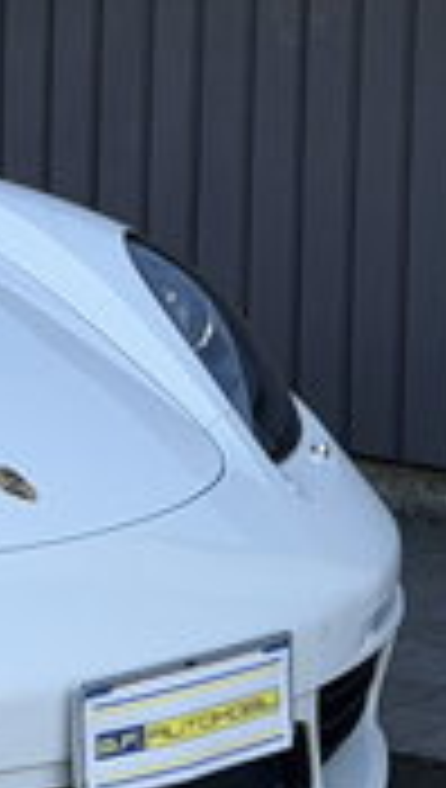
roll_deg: +0.3
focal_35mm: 229
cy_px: 230
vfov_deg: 9.4
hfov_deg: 5.1
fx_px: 4794
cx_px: -829
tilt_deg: -8.1
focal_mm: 6.76
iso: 64
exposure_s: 1/1264
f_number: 1.78
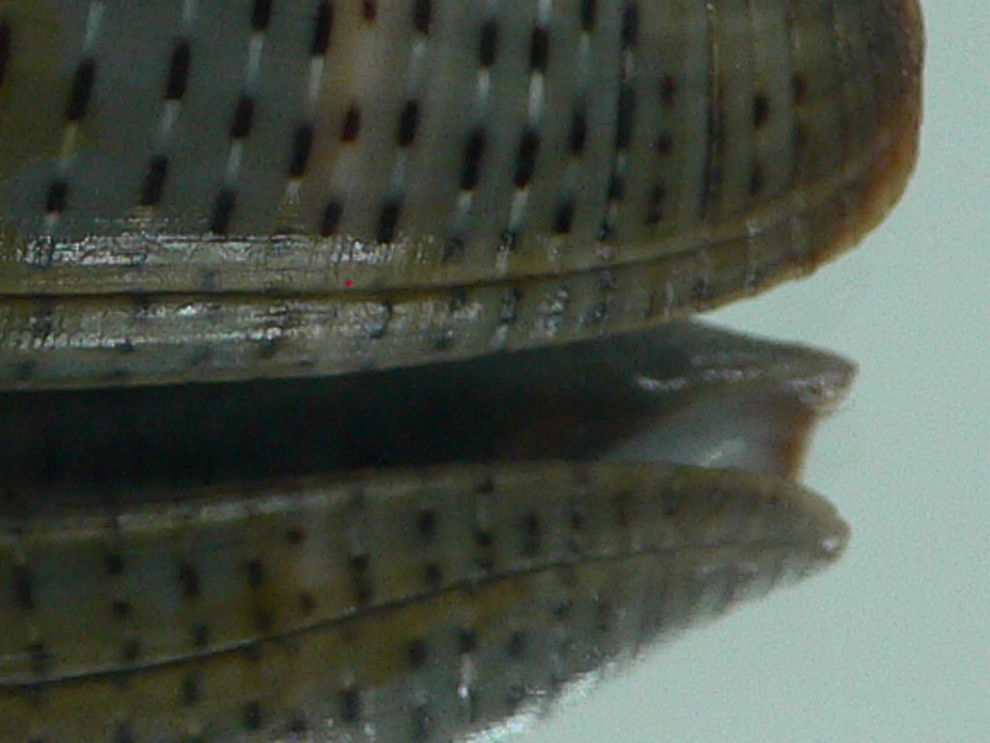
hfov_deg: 15.4
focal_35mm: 127
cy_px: 18
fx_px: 3632
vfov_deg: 11.6
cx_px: 148
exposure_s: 1/60
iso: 100
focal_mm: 4.6
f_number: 2.8
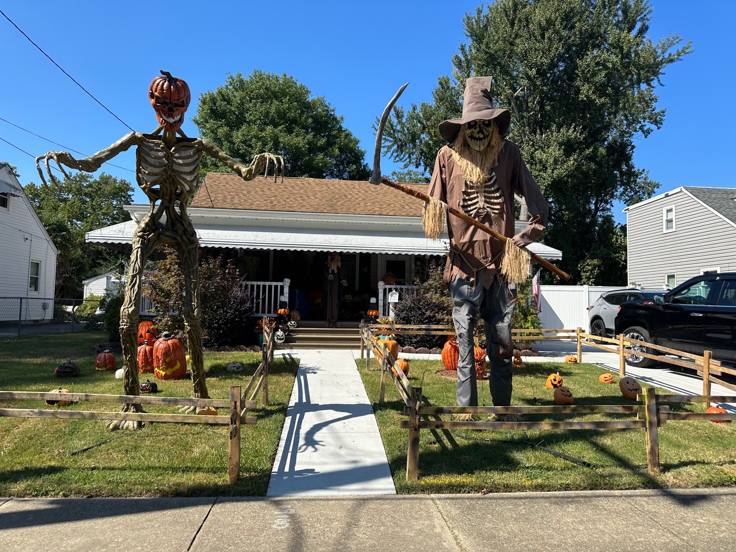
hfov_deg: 71.6
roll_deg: -1.4
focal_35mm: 24
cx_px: 368
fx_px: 510
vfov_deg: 56.8
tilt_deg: +4.1
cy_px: 276
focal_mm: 6.86
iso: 80
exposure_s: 1/3247
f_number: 1.78
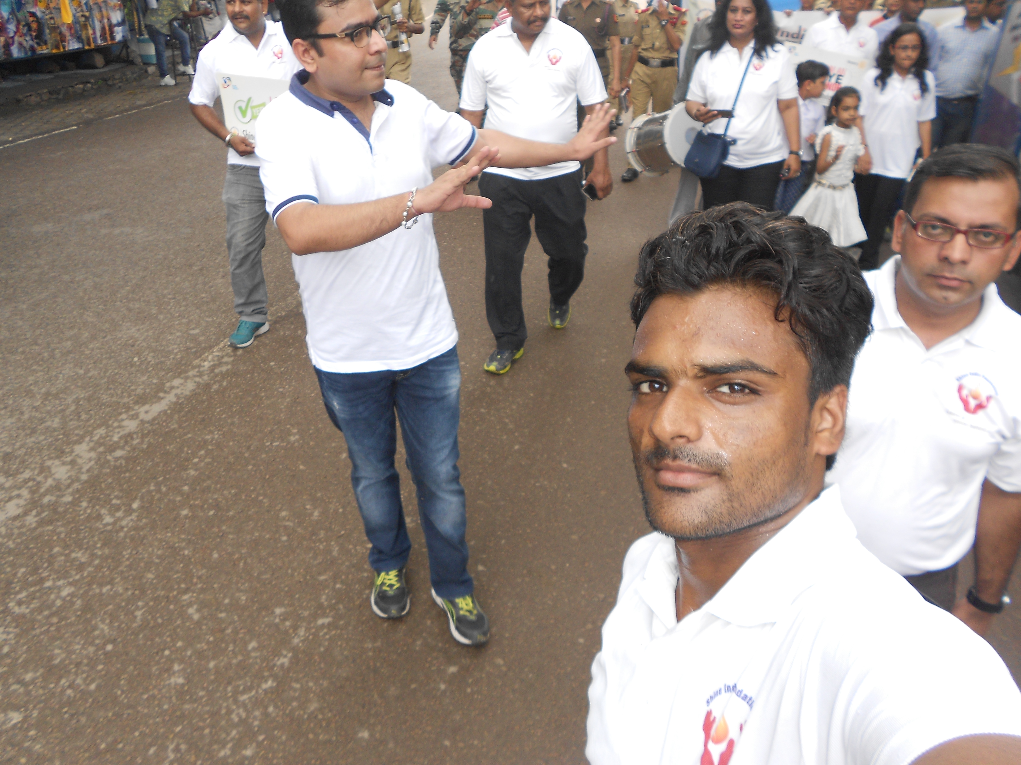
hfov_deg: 61.7
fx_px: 855
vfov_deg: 48.2
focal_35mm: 29
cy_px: 382
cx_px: 510
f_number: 3.4
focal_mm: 5.3
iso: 80
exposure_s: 1/125
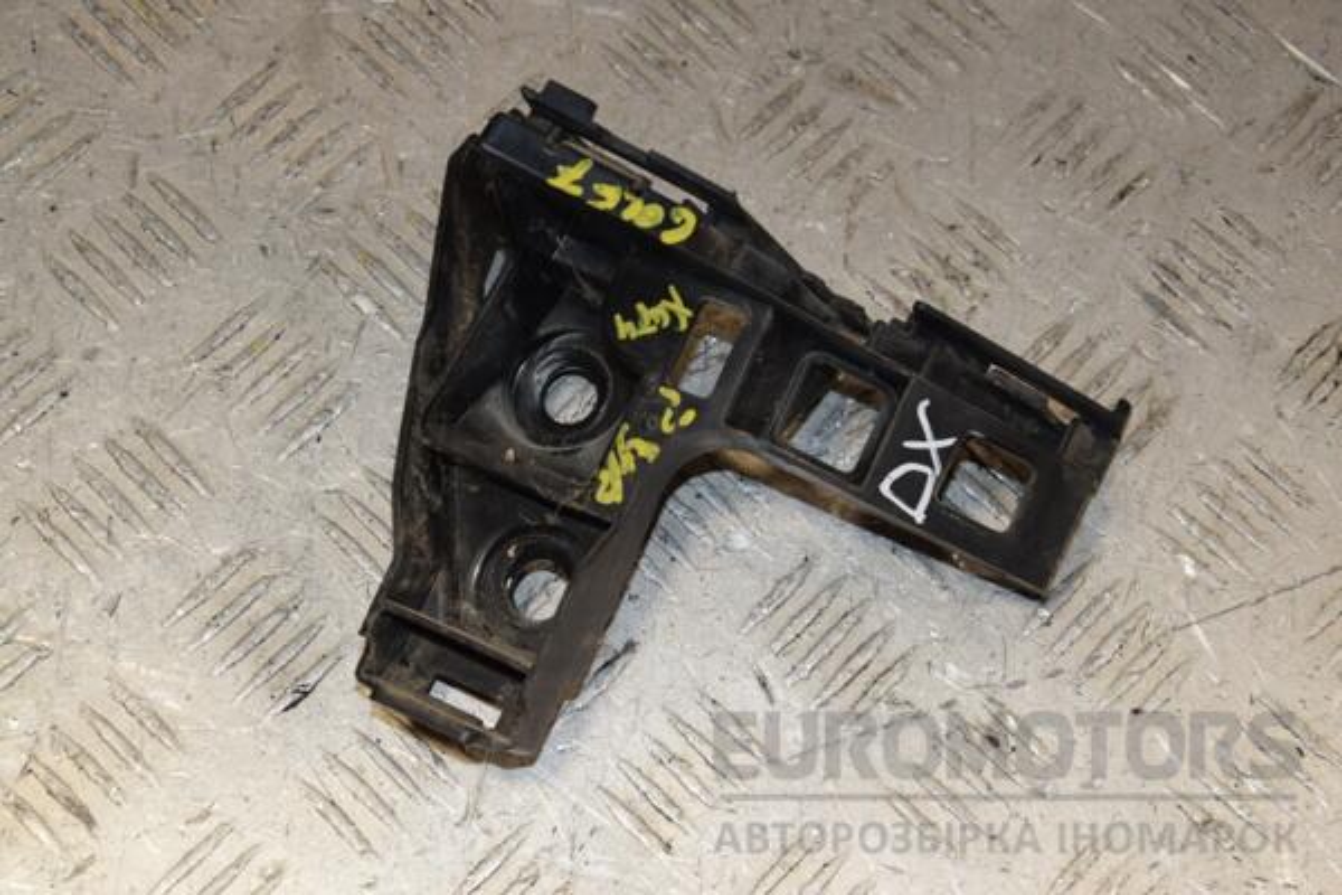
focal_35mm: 68
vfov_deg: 20.2
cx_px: 671
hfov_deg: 29.9
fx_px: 2516
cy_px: 448
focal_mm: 45
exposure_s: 1/200
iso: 800
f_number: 9
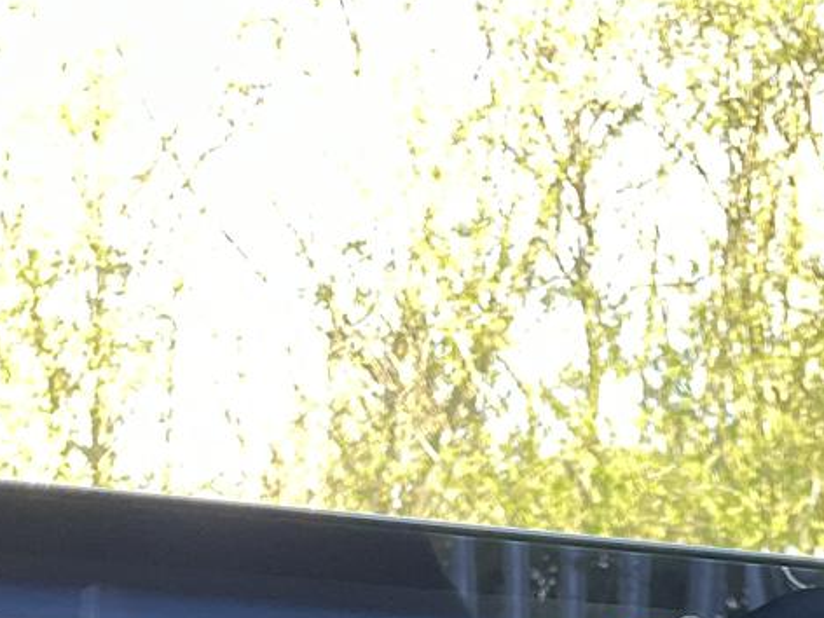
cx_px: 854
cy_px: 1229
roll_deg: -0.8
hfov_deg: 17.3
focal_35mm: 111
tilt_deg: -5.4
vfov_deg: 11.9
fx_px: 2642
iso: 125
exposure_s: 1/105
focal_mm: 4.2
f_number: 1.6
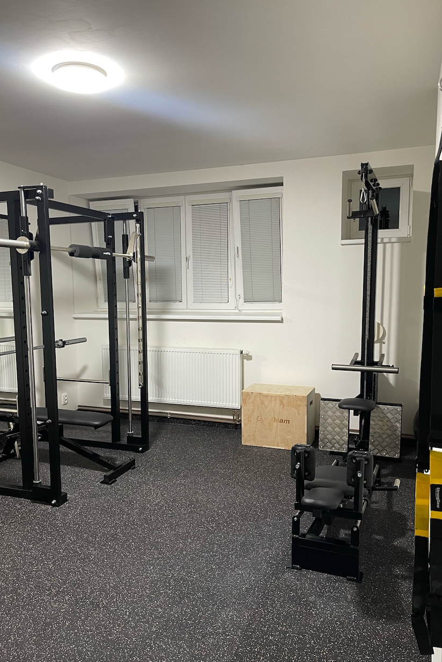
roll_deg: +0.2
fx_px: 516
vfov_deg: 65.5
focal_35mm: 28
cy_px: 342
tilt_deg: -6.5
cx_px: 211
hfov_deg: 46.4
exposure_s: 1/50
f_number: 1.6
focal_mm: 5.1
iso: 320
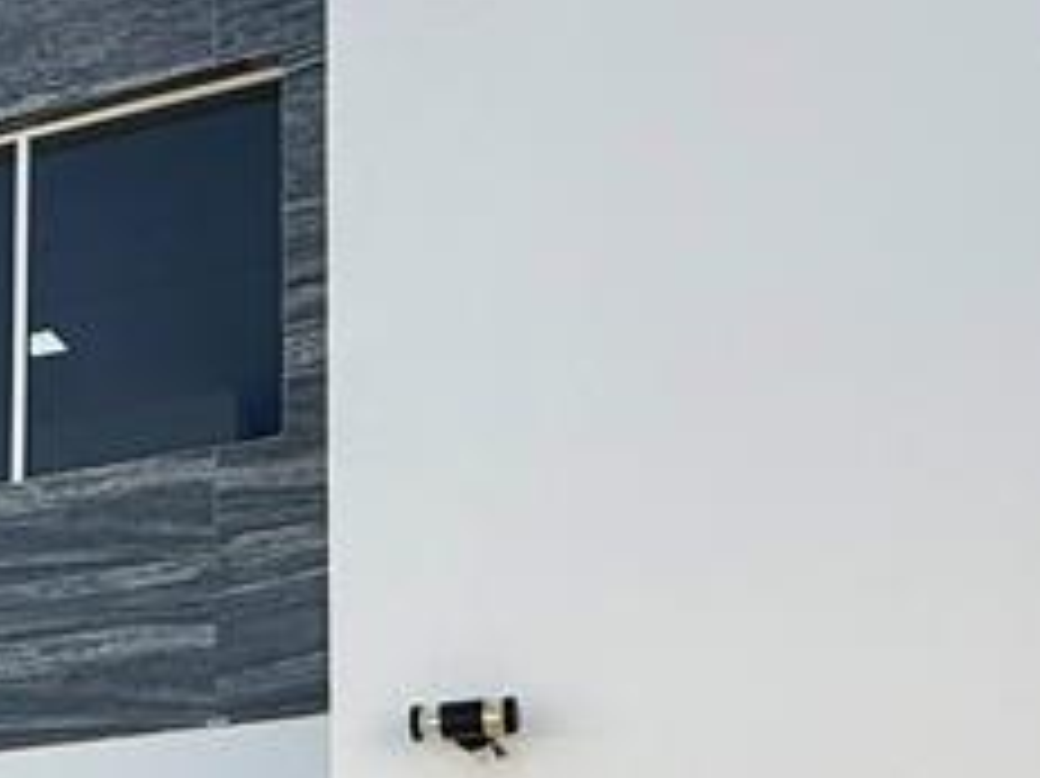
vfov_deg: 21.2
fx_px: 1862
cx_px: 243
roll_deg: -0.7
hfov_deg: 30.6
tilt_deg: +6.4
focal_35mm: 62
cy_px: 1043
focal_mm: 2.22
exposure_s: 1/2717
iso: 64
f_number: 2.2
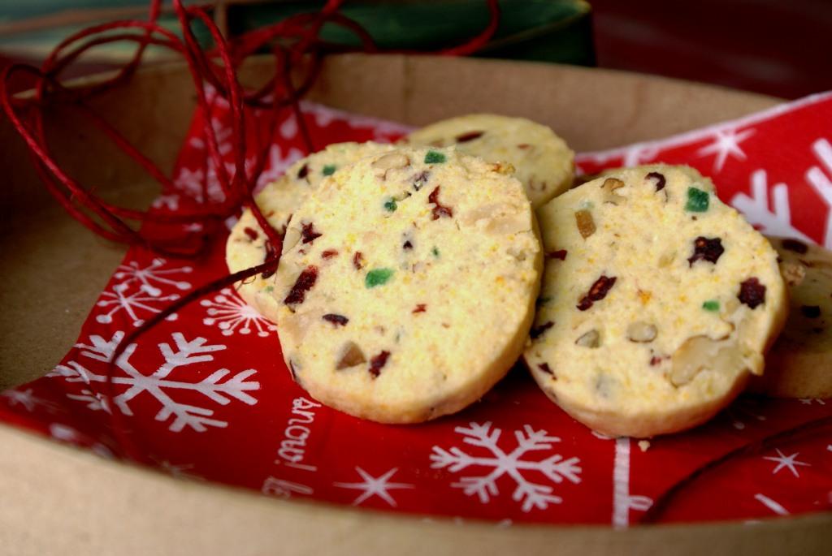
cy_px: 278
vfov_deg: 18.2
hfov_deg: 27.0
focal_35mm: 75
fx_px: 1735
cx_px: 416
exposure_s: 1/100
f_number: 5.6
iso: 125
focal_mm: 50
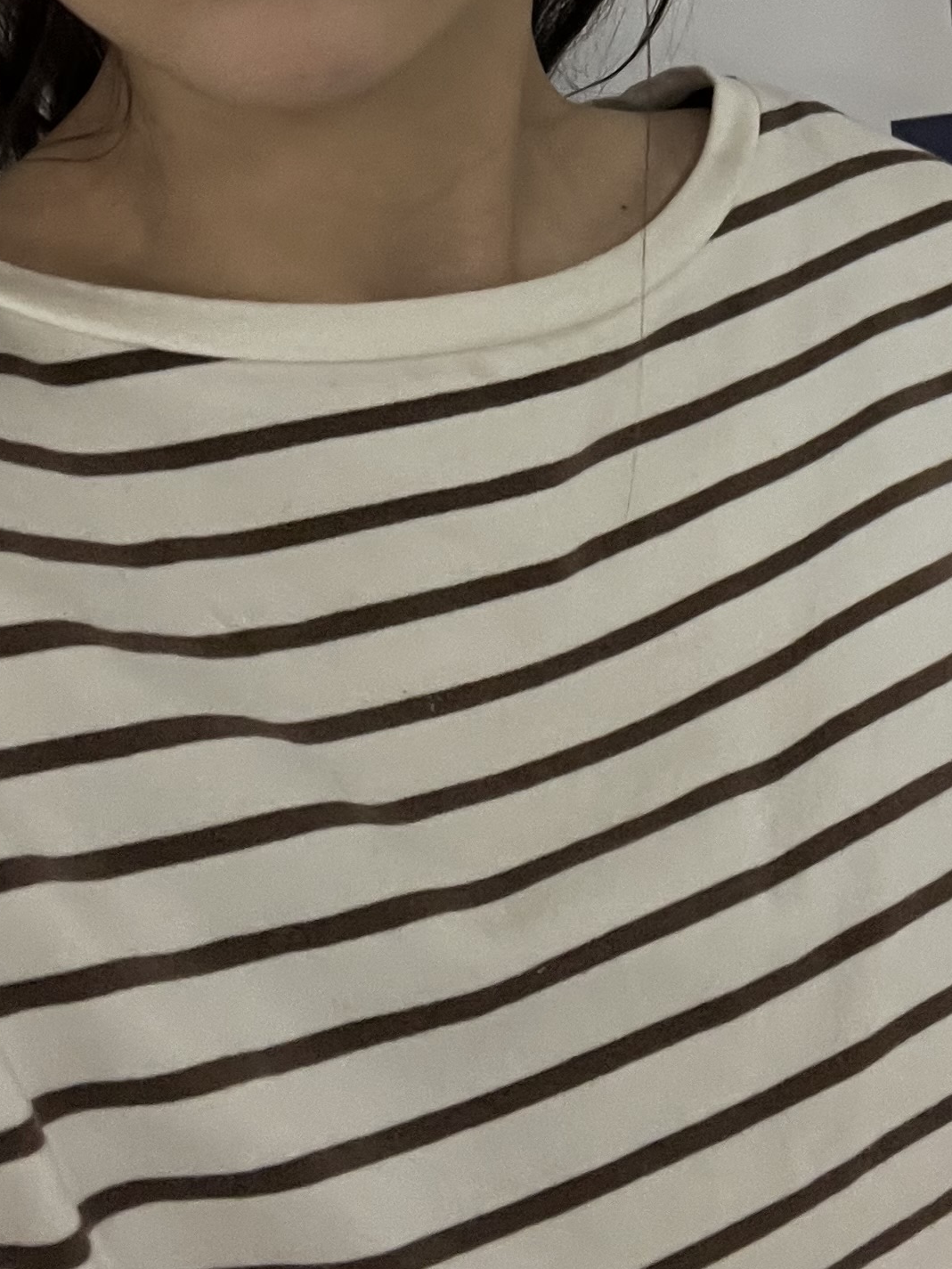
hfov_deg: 22.2
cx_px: 818
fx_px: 2383
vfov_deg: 27.6
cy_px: -74
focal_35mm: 65
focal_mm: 2.71
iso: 320
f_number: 2.2
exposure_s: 1/33
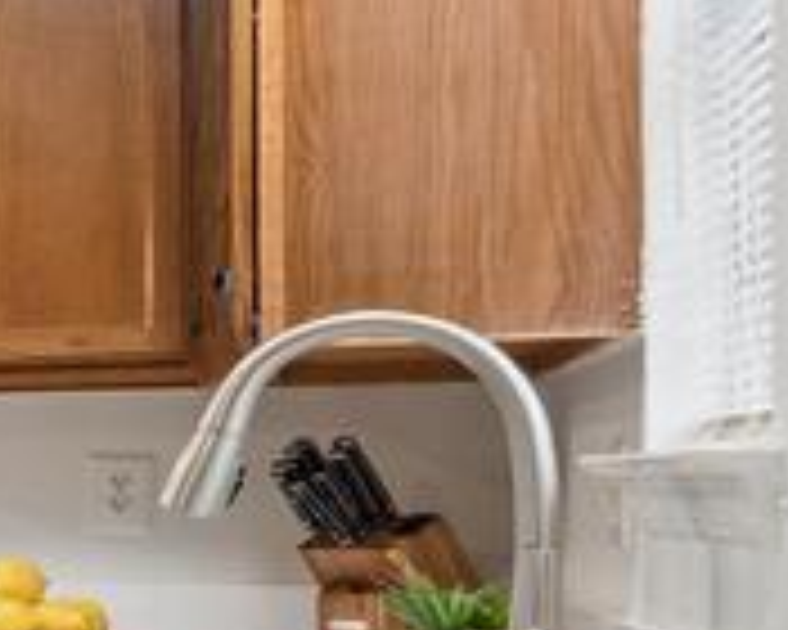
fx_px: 1898
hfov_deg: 12.7
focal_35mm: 81
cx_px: -1396
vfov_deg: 18.8
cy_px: 434
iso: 1250
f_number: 7.1
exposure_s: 1/40
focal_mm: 14.8
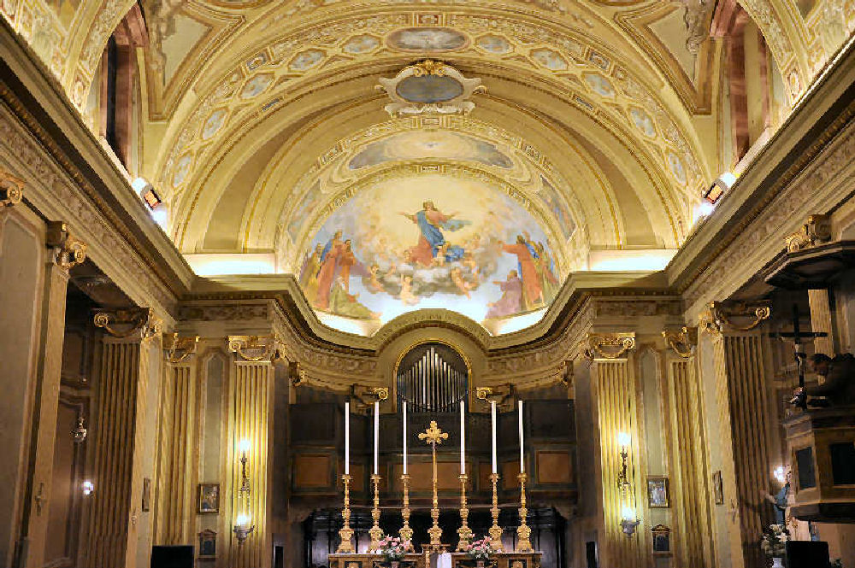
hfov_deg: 43.6
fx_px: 1068
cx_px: 428
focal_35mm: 45
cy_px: 284
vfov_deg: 29.8
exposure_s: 1/40
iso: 1600
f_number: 4.2
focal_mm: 30
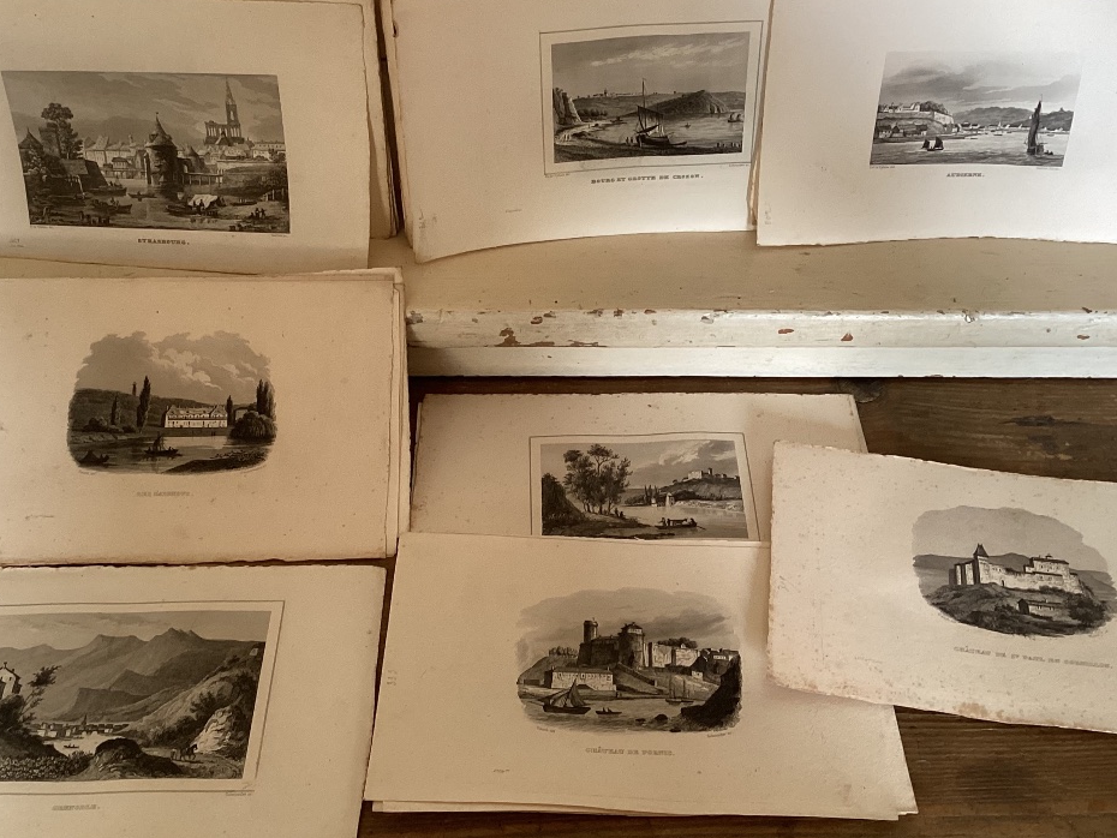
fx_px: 1291
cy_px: 394
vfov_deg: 36.0
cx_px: 571
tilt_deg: -45.2
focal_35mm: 40
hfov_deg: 46.8
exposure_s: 1/50
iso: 125
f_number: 2.4
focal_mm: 3.3
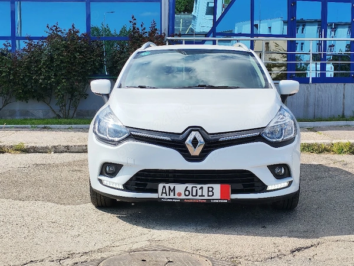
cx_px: 177
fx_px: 706
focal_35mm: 69
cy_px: 133
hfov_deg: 28.2
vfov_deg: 21.3
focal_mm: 6.12
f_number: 1.9
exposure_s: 1/1111
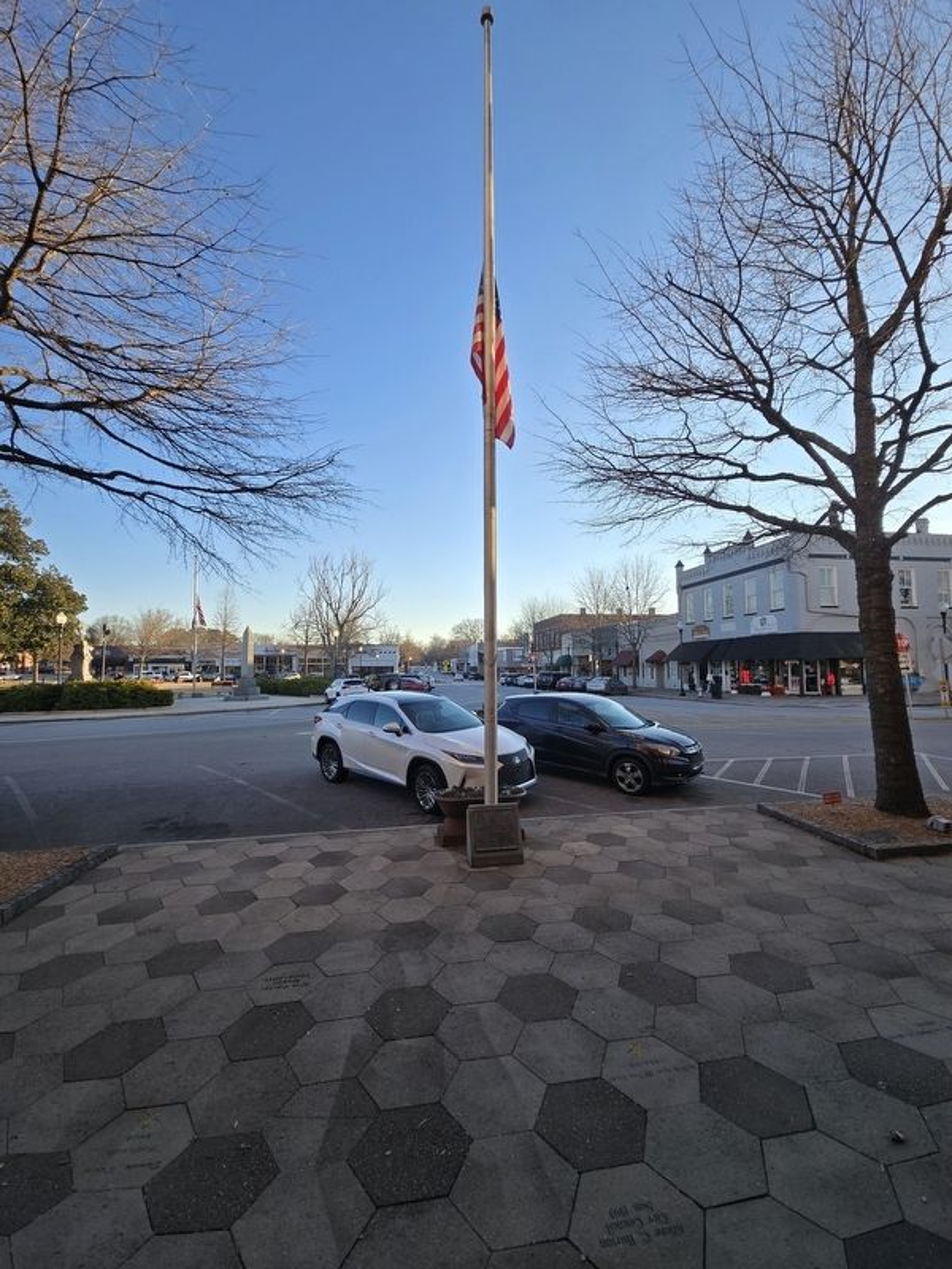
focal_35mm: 13
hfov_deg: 89.9
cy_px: 634
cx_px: 476
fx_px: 477
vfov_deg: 106.2
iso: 50
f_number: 2.2
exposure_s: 1/832
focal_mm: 2.2
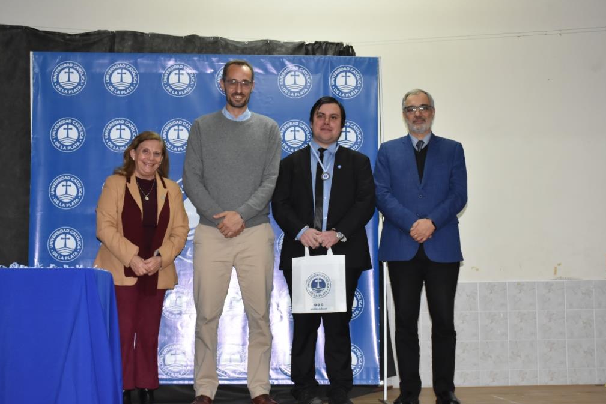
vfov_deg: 19.9
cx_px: 303
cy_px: 202
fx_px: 1153
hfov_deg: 29.4
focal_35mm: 69
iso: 1600
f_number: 8
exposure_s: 1/60
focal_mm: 45
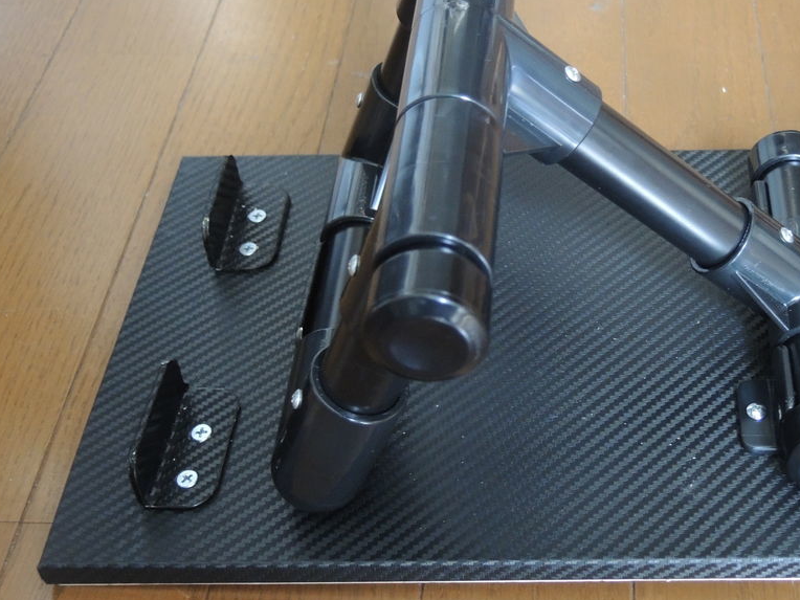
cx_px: 585
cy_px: 215
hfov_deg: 34.3
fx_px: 1271
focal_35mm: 55
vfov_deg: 26.5
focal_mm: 7.6
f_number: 2.2
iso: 800
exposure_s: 1/13
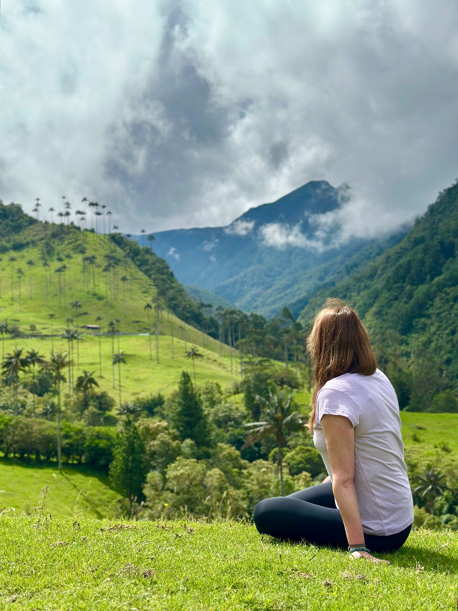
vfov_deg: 39.7
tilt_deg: +6.7
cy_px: 306
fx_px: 847
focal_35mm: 48
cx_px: 229
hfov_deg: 30.3
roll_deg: +2.8
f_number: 1.78
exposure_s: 1/4184
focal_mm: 6.86
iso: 100
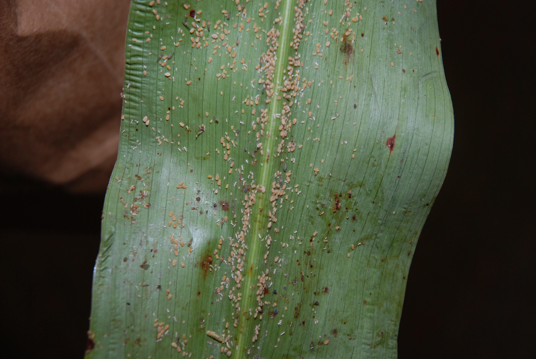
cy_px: 180
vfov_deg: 35.6
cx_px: 268
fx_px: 559
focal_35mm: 38
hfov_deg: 51.2
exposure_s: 1/60
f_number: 5
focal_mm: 25
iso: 200
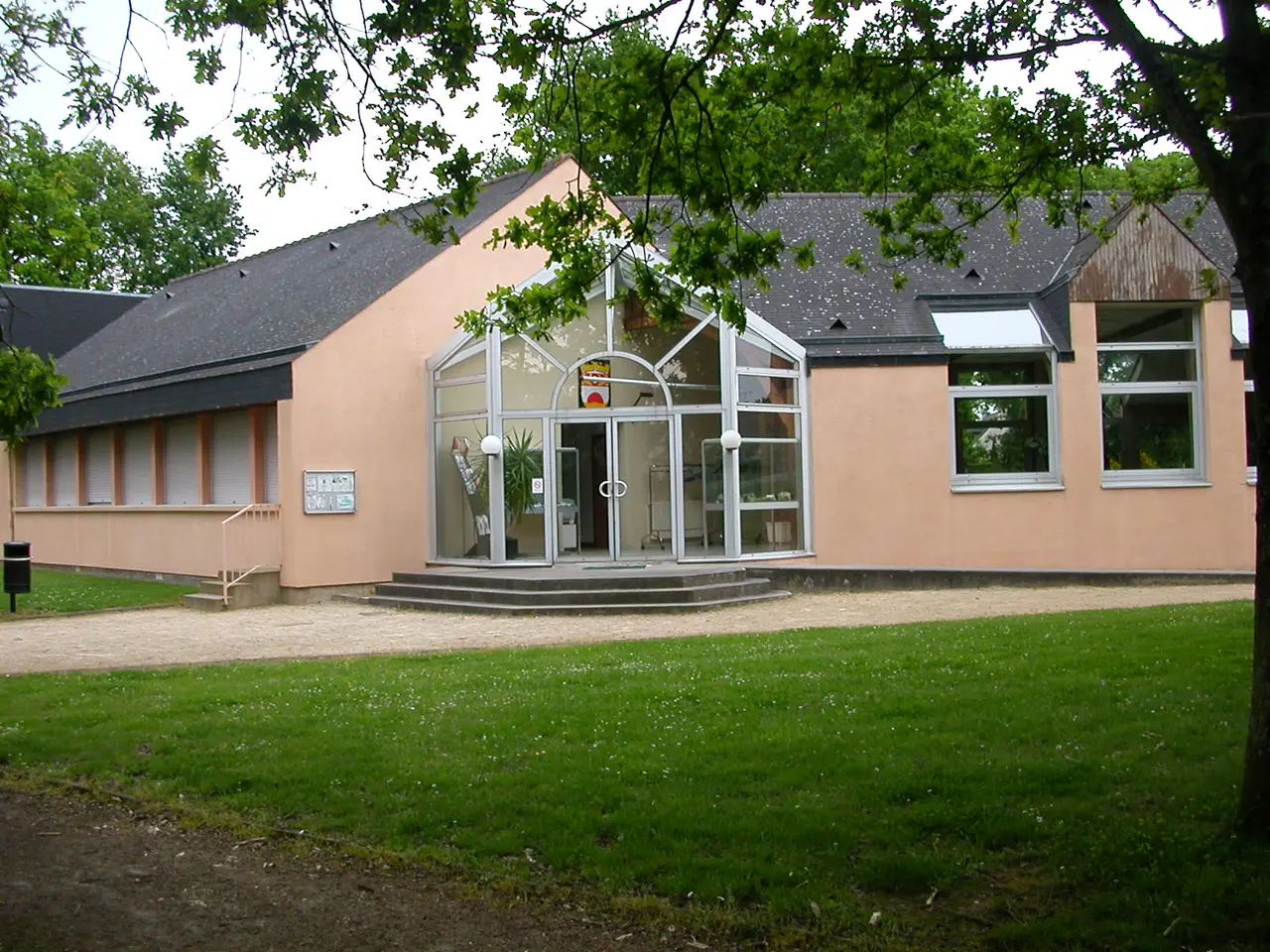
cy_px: 476
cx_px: 635
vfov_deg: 38.7
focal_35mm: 37
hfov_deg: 50.1
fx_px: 1357
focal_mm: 5.6
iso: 100
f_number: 2.7
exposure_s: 1/299
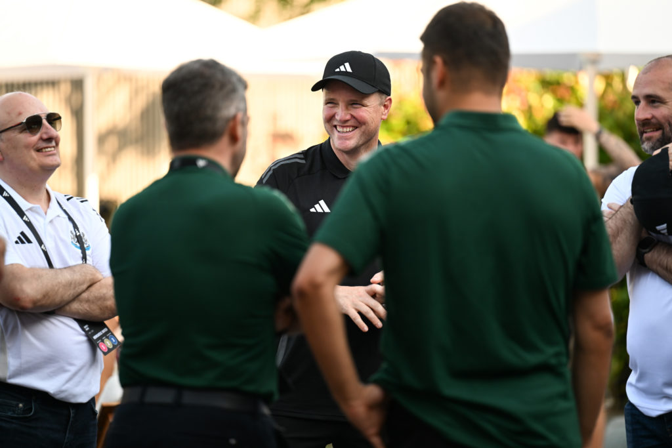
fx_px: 3734
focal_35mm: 200
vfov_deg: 6.9
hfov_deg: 10.3
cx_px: 336
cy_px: 224
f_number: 2.8
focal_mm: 200
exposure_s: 1/500
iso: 320
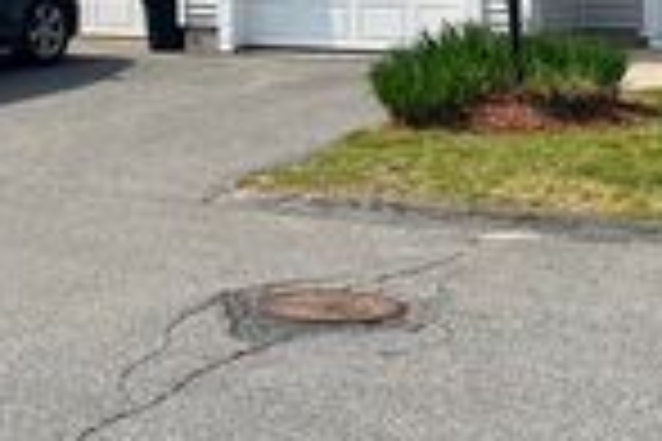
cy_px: -218
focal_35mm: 92
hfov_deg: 21.6
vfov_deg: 13.9
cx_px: 68
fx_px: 1692
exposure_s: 1/3968
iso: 50
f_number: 1.5
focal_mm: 5.7
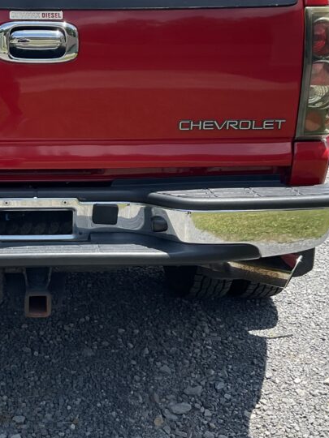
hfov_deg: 25.8
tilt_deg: -8.7
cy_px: 143
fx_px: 697
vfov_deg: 34.6
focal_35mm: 55
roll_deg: +0.9
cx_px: 39
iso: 16
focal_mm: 3
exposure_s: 1/1279
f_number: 1.8
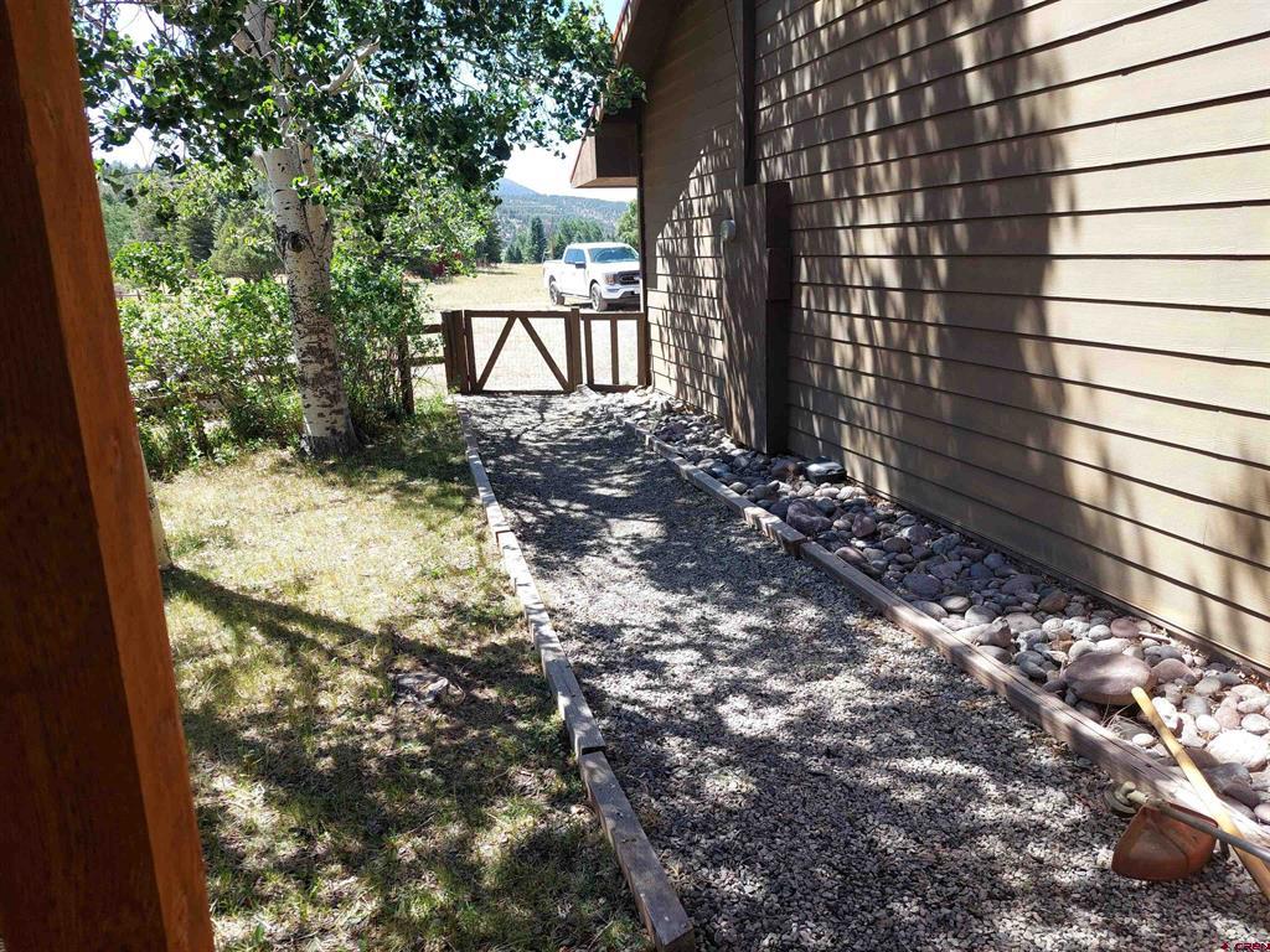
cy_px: 476
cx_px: 635
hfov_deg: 71.6
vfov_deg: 56.8
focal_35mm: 24
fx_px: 881
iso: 40
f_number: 1.8
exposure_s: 1/369
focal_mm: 5.23
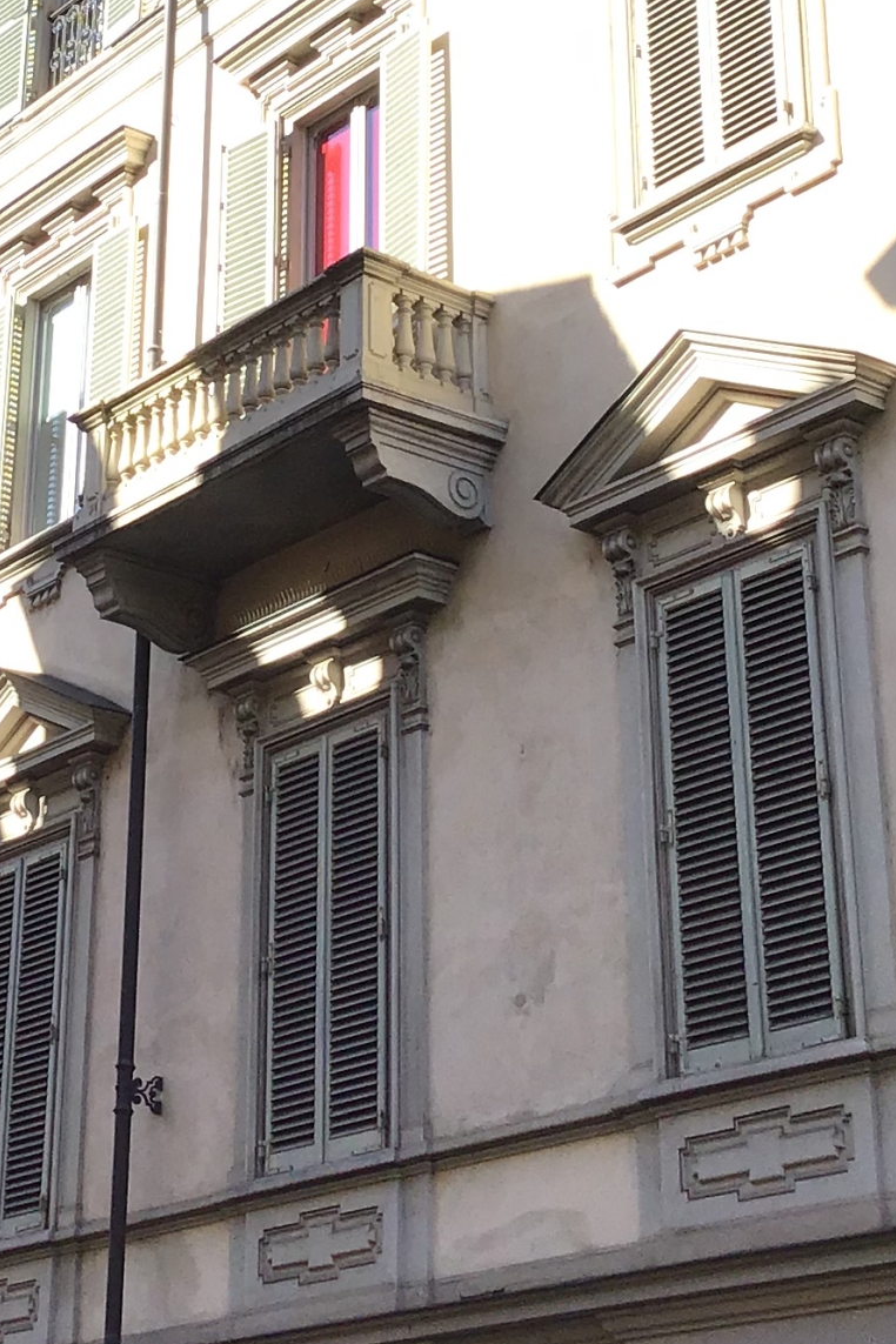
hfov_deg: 17.1
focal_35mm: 79
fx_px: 2949
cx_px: 181
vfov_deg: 25.3
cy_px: 289
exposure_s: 1/471
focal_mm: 3.3
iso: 25
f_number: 2.4
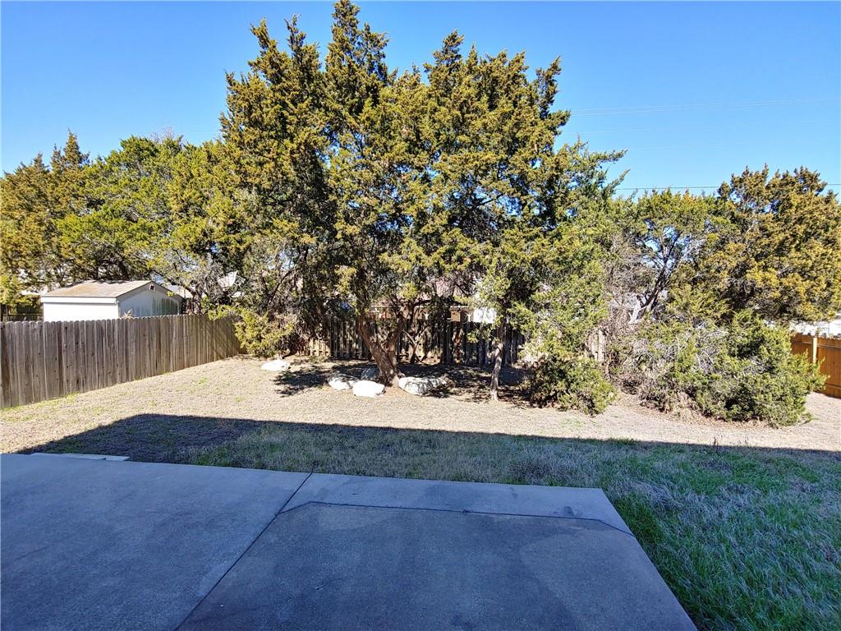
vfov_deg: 78.1
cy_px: 316
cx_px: 420
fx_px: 389
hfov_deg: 94.5
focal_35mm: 16
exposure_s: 1/290
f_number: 1.9
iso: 50
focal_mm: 2.18
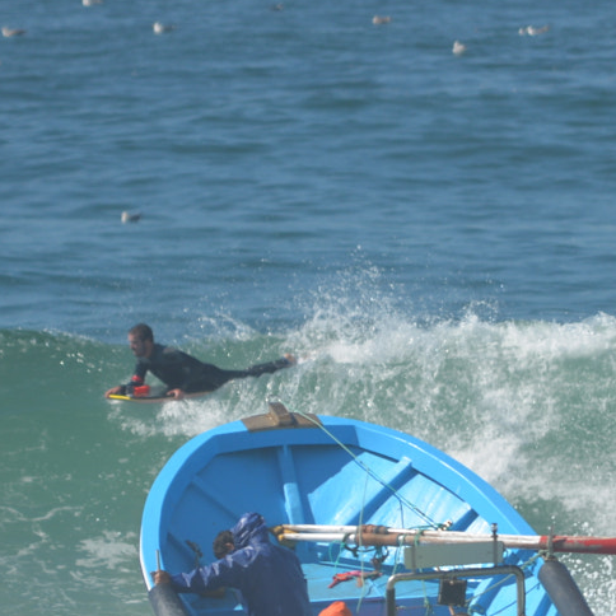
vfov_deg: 1.0
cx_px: 406
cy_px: 557
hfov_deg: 1.0
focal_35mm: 1799
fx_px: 36219
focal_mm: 500
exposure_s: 1/500
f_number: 6.3
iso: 100
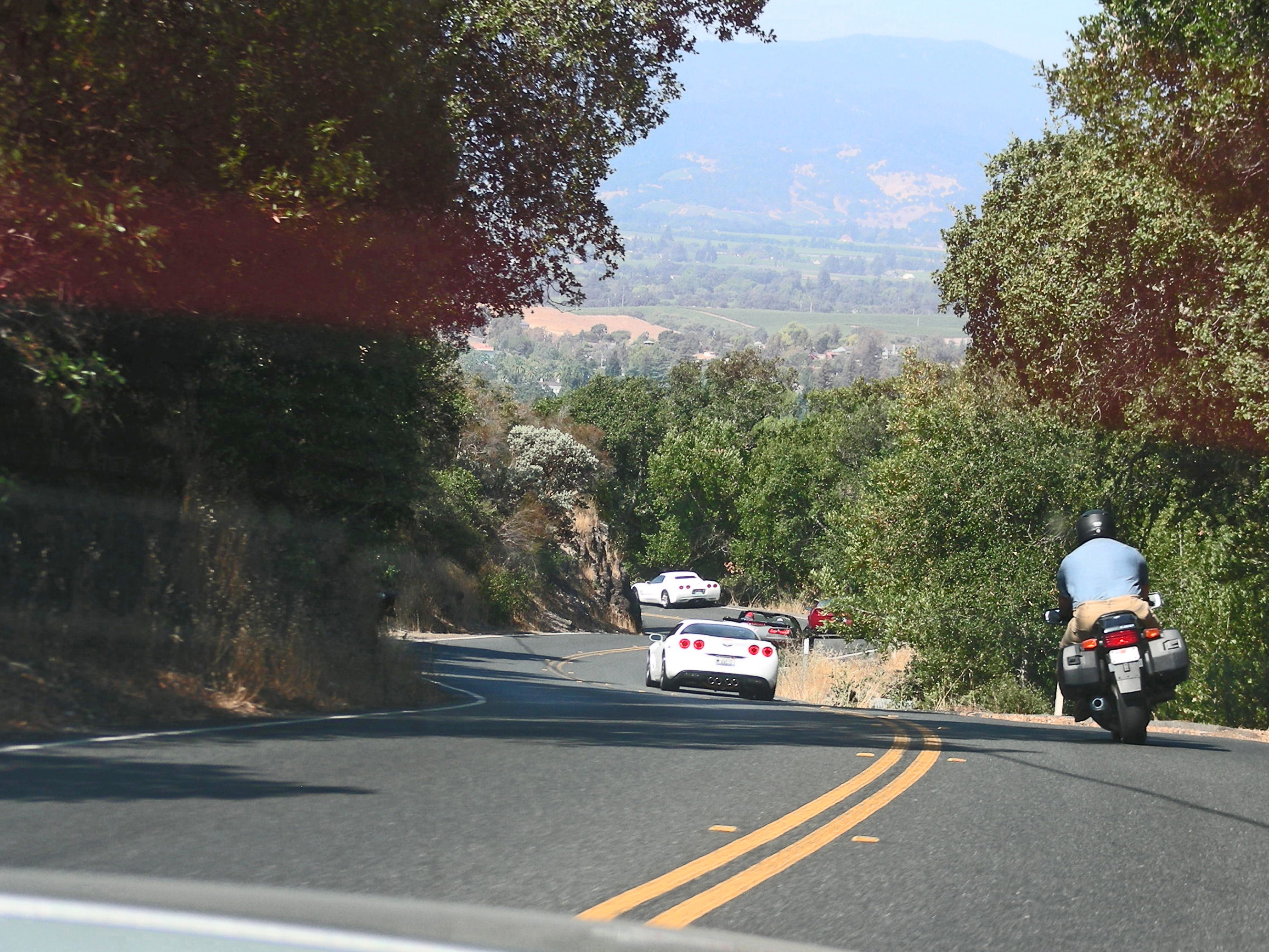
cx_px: 634
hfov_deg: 22.5
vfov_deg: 17.0
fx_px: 3189
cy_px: 476
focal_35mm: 87
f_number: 3.5
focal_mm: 14.6
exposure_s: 1/190
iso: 50
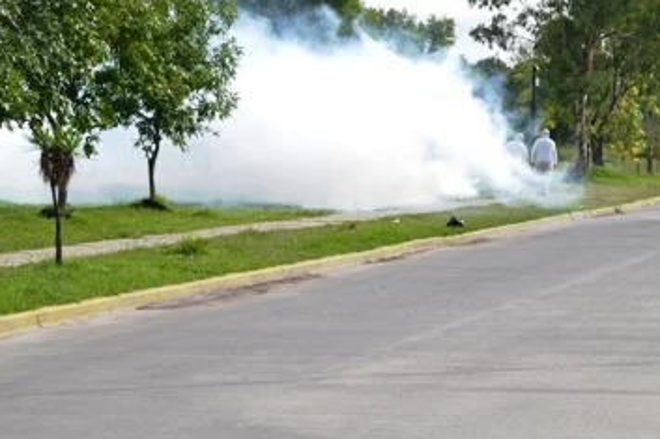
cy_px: 126
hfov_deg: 10.5
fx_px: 3591
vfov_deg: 7.0
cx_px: 267
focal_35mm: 196
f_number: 5.6
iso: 180
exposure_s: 1/500
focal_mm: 72
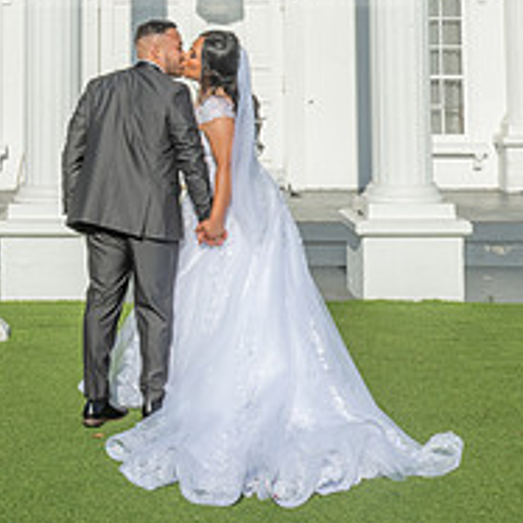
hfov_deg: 22.1
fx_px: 1316
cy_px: -30
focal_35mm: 77
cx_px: 90
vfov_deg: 21.5
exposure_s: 1/200
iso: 200
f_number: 16
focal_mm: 24
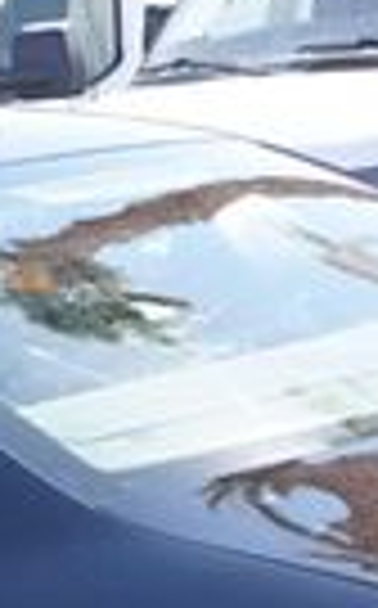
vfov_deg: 13.2
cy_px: 820
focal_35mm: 152
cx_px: -230
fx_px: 2520
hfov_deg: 8.3
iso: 100
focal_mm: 21
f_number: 5.6
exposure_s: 1/80
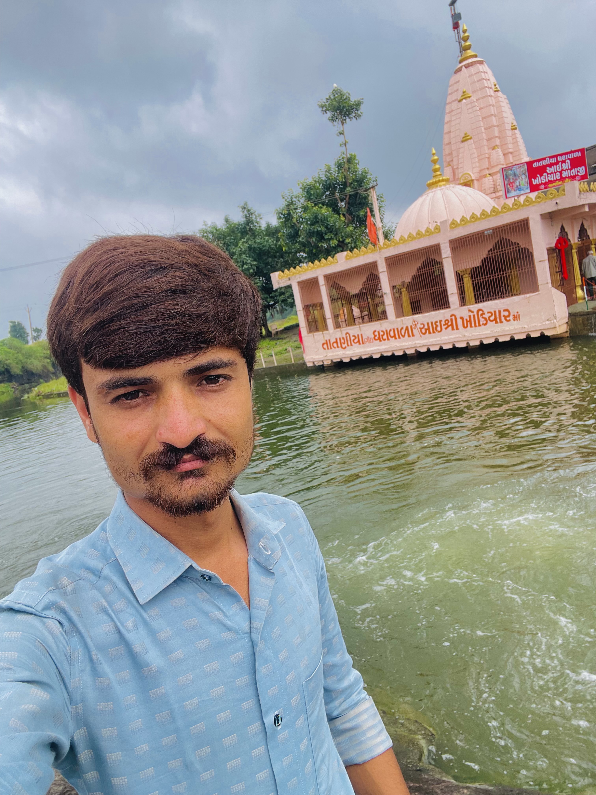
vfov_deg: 73.9
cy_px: 398
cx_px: 298
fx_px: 528
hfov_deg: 58.9
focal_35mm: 23
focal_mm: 2.71
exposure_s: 1/122
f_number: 2.2
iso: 32
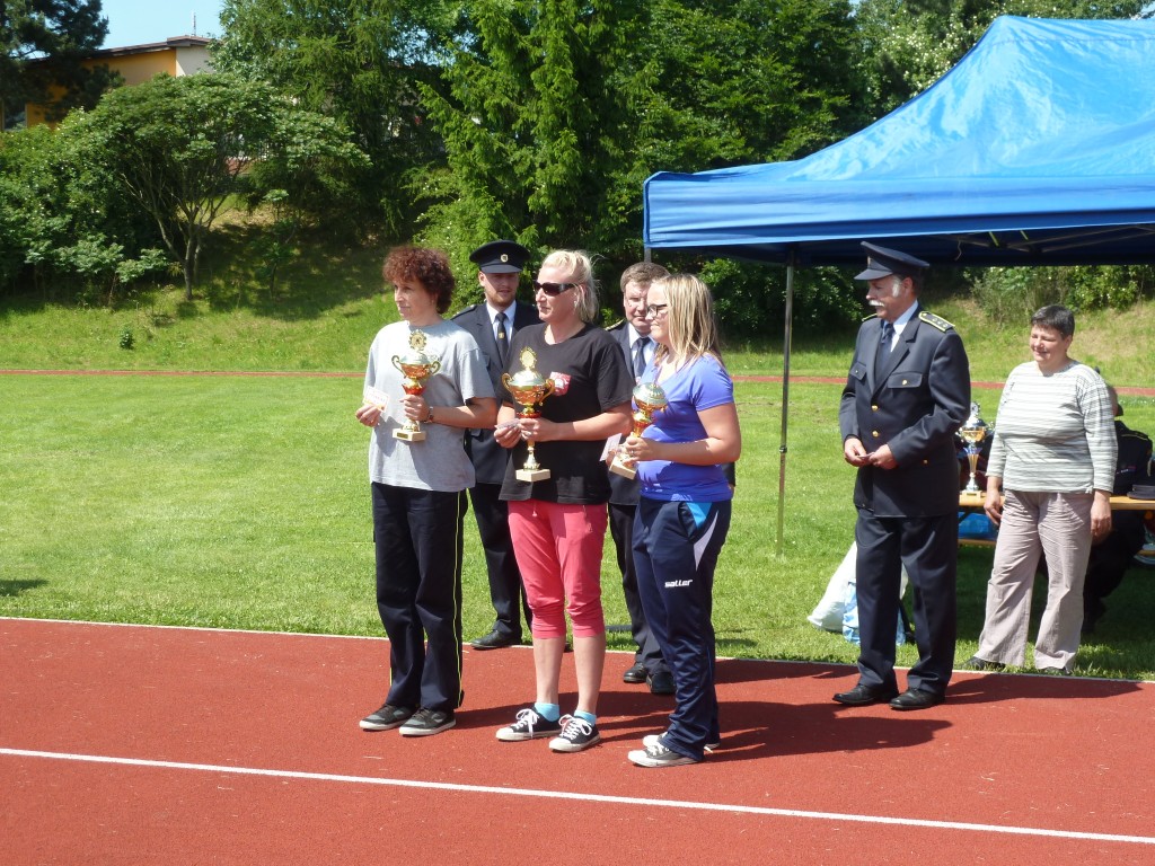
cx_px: 578
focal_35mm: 59
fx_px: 1969
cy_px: 433
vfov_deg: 24.8
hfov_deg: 32.7
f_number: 3.9
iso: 80
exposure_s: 1/320
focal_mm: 9.7
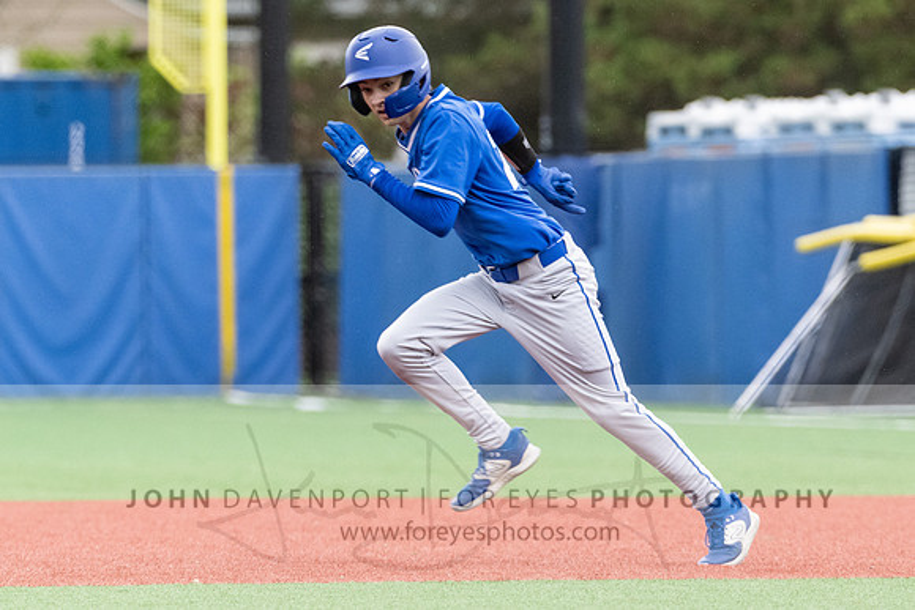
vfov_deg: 2.7
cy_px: 304
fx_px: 12786
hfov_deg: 4.1
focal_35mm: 503
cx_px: 387
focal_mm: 380
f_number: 5.6
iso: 5600
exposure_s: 1/1000
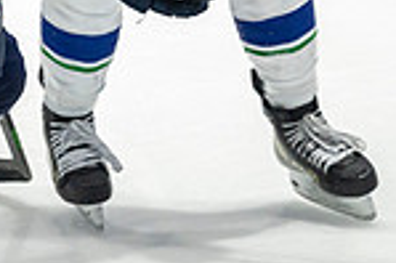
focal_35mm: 2334
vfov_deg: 0.6
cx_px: 11
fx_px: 25646
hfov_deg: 0.9
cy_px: -171
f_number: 4
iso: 1600
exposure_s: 1/640
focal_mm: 600
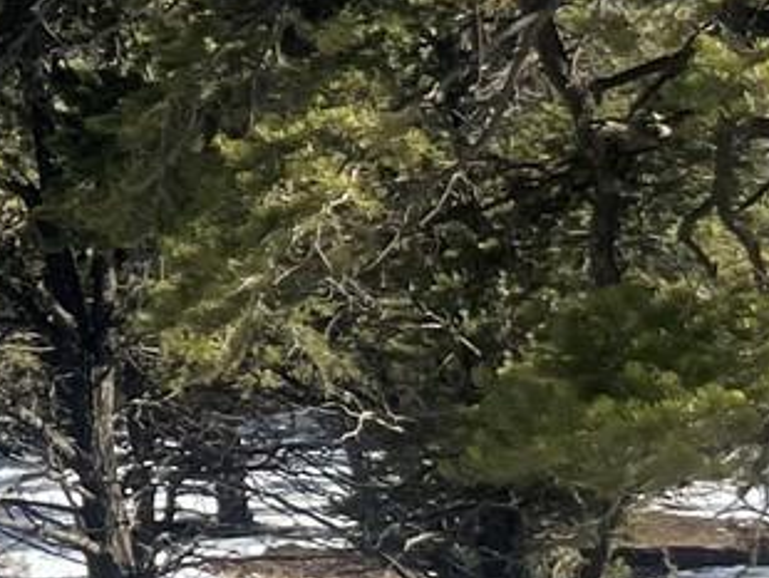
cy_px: 30
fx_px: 2979
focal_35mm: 134
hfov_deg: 12.3
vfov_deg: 11.0
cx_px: -950
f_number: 1.6
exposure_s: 1/3205
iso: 32
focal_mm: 4.2
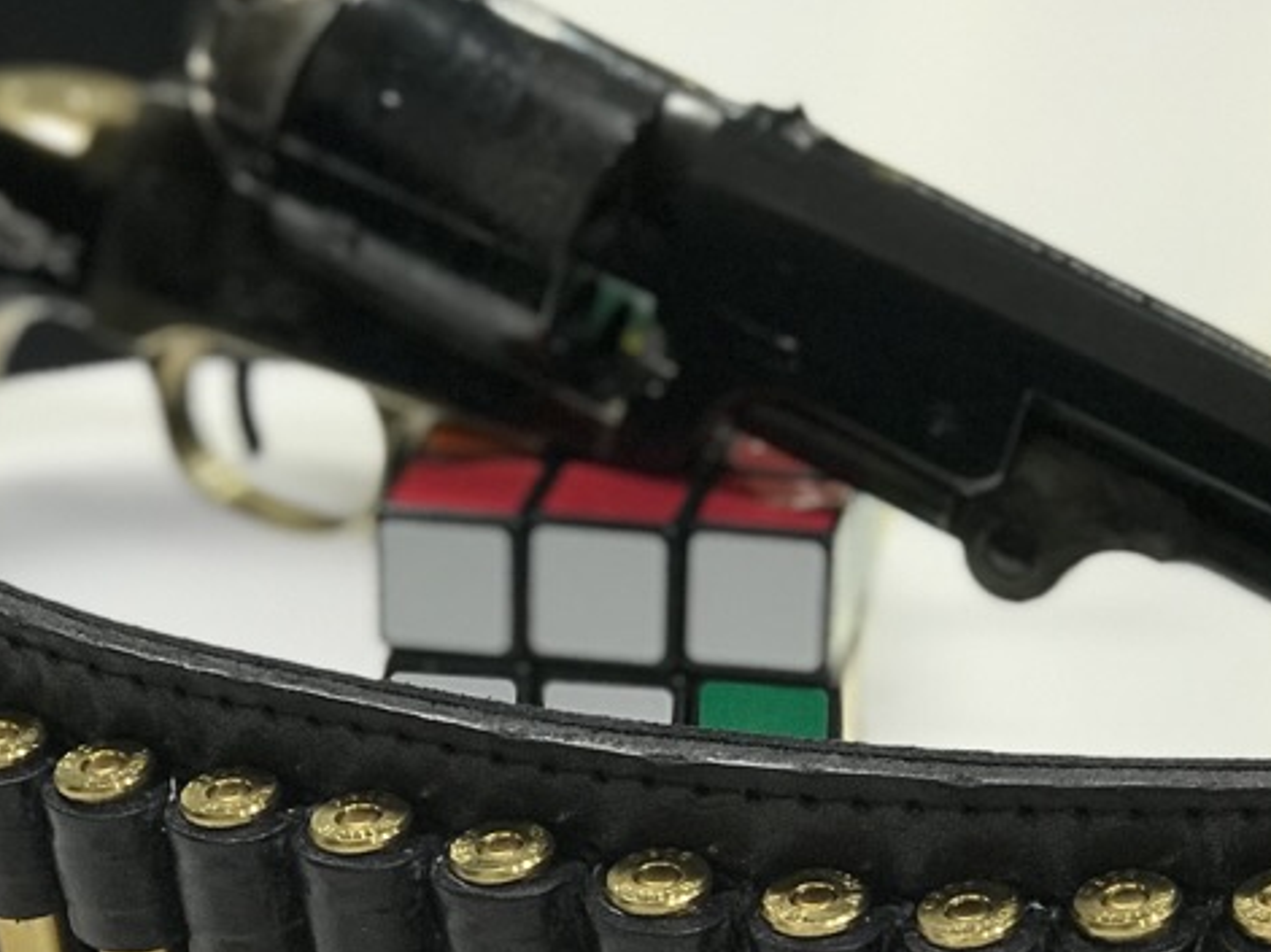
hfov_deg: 15.9
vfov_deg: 11.9
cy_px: 701
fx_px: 4552
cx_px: 707
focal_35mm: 124
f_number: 2.8
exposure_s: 1/50
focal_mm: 6.6
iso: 80
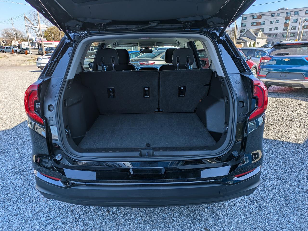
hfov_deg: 69.4
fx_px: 223
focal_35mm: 25
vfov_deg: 54.9
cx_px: 154
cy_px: 116
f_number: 1.89
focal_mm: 5.43
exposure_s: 1/697
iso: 34
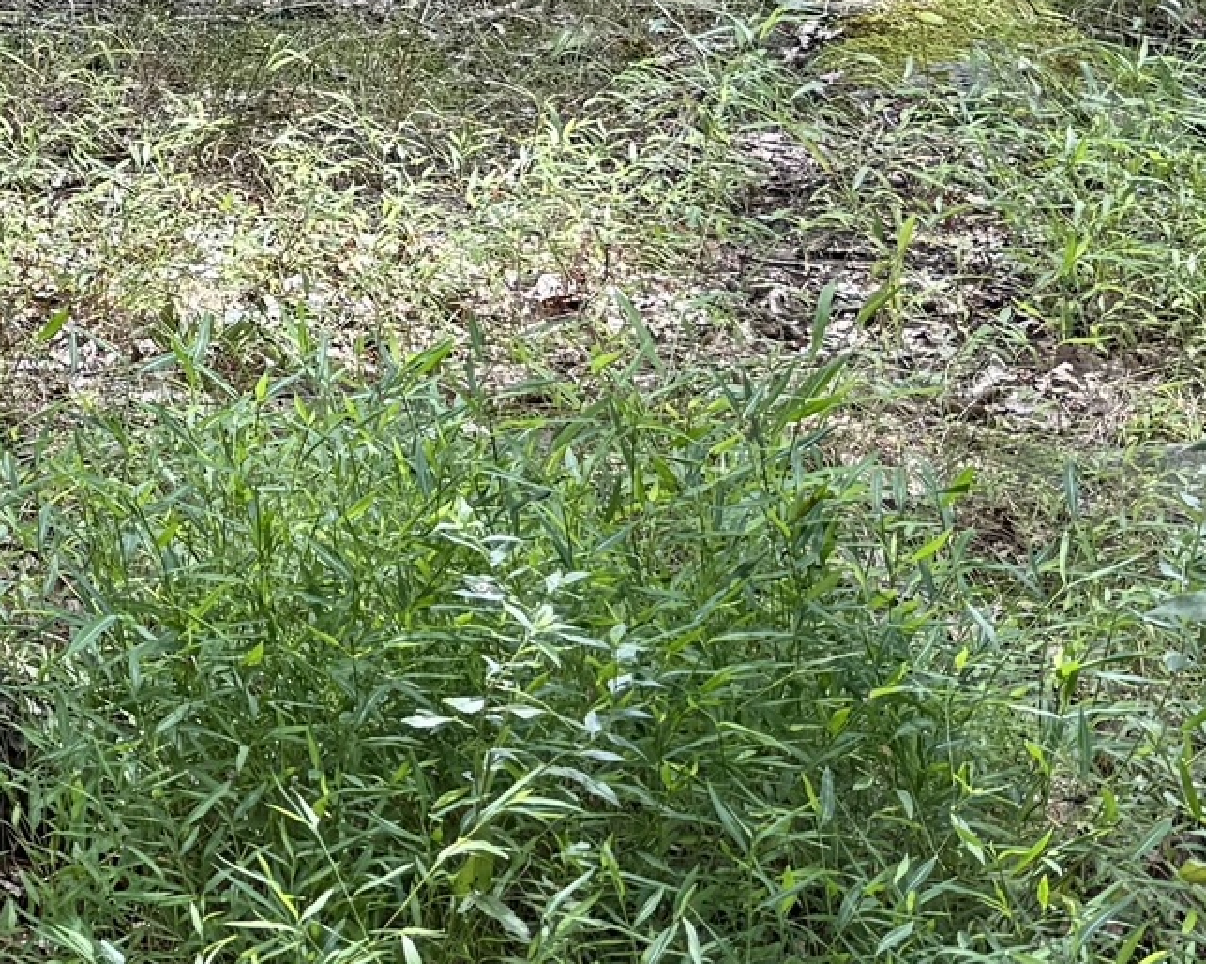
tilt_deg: -3.0
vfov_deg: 13.3
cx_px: -606
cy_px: -264
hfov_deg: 15.8
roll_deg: +2.9
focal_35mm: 112
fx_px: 3996
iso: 100
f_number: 1.78
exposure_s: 1/360
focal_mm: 6.76
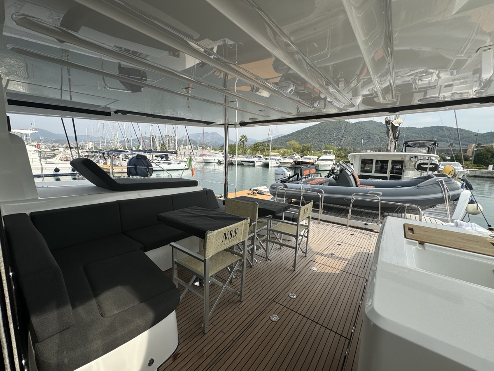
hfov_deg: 102.1
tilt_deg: -8.4
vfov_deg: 85.7
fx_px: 200
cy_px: 186
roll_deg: -1.2
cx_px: 247
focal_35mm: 14
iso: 40
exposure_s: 1/1256
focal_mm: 2.22
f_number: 2.2
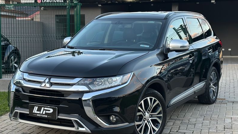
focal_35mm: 63
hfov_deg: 33.3
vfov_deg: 19.1
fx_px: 398
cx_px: 116
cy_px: 65
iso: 80
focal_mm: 6.86
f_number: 1.78
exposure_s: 1/118
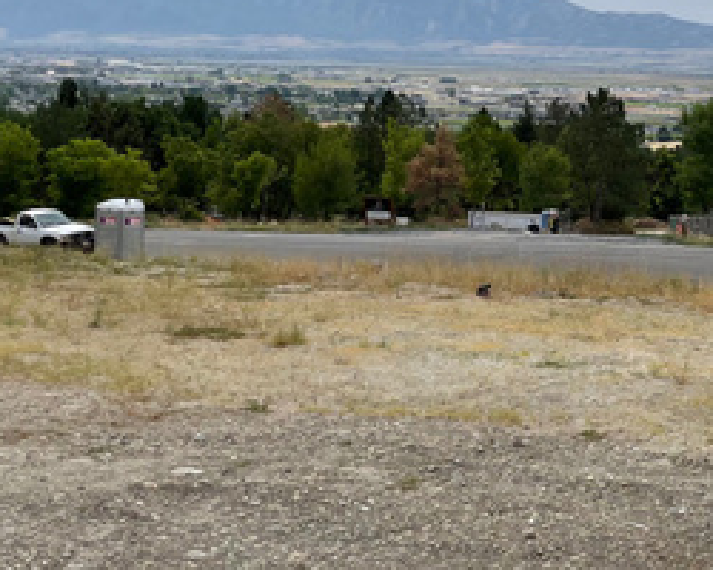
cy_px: 279
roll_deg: -0.7
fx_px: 1372
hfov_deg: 27.8
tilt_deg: -9.1
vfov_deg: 23.5
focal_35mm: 65
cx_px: 676
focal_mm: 4.2
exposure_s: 1/5051
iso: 32
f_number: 1.6
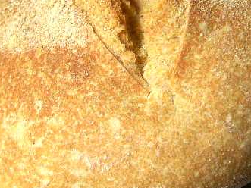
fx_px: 1037
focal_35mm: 143
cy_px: 48
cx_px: 162
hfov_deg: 13.8
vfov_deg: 10.3
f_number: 3.3
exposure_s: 1/5.7
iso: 50
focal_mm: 18.8
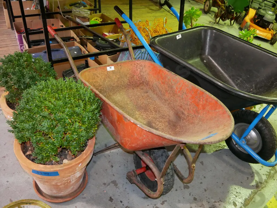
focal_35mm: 34
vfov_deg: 41.8
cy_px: 104
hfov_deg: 53.9
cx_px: 138
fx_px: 272
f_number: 3.8
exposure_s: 1/80
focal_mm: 17
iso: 3200
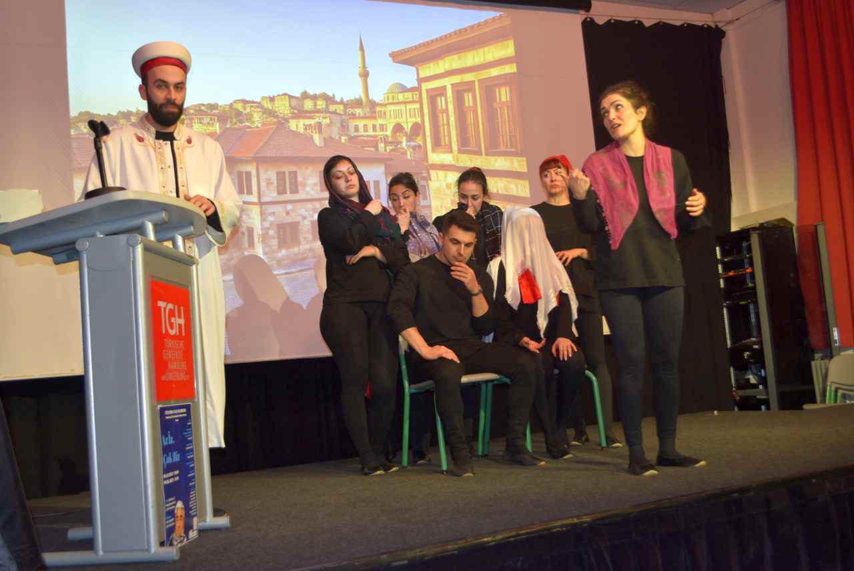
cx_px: 427
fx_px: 926
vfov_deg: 34.3
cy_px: 286
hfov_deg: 49.5
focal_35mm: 39
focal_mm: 26
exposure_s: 1/80
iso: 800
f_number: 4.5
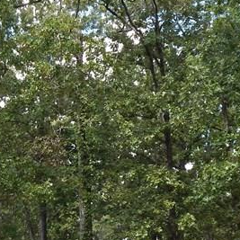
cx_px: 88
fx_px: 612
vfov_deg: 21.8
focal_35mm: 78
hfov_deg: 22.1
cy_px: 209
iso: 125
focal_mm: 4
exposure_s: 1/400
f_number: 3
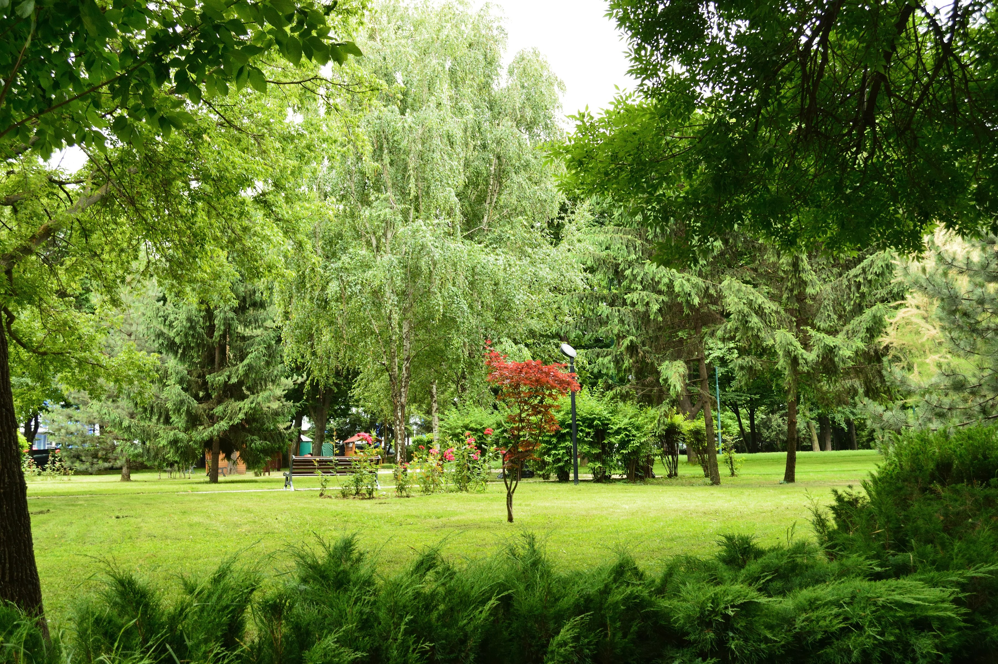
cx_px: 499
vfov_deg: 39.9
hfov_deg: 57.3
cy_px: 332
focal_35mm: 33
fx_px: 914
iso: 800
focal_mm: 22
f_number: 5.6
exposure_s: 1/100
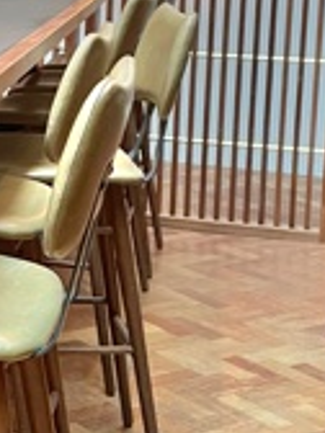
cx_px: -54
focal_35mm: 99
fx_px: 1239
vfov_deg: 19.7
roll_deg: -0.6
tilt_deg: -9.0
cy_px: 106
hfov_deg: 14.5
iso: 500
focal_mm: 4.2
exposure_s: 1/33
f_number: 1.6
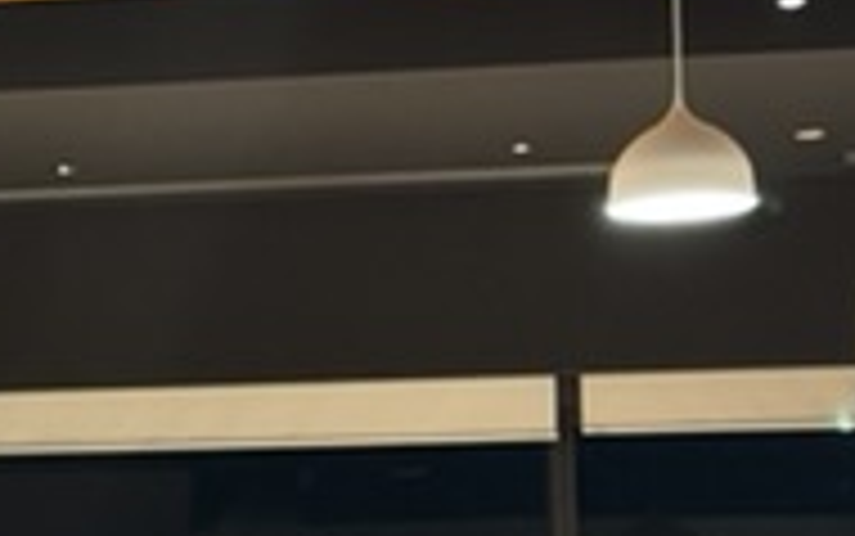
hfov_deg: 14.3
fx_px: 3194
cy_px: 531
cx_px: -423
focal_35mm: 137
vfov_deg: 9.5
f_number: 1.78
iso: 640
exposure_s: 1/33
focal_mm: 6.76
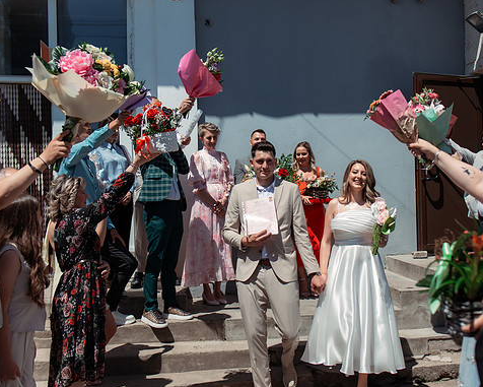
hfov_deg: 45.7
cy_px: 196
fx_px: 572
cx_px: 275
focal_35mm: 40
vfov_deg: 37.3
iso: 125
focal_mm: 35
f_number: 3.5
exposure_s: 1/2000
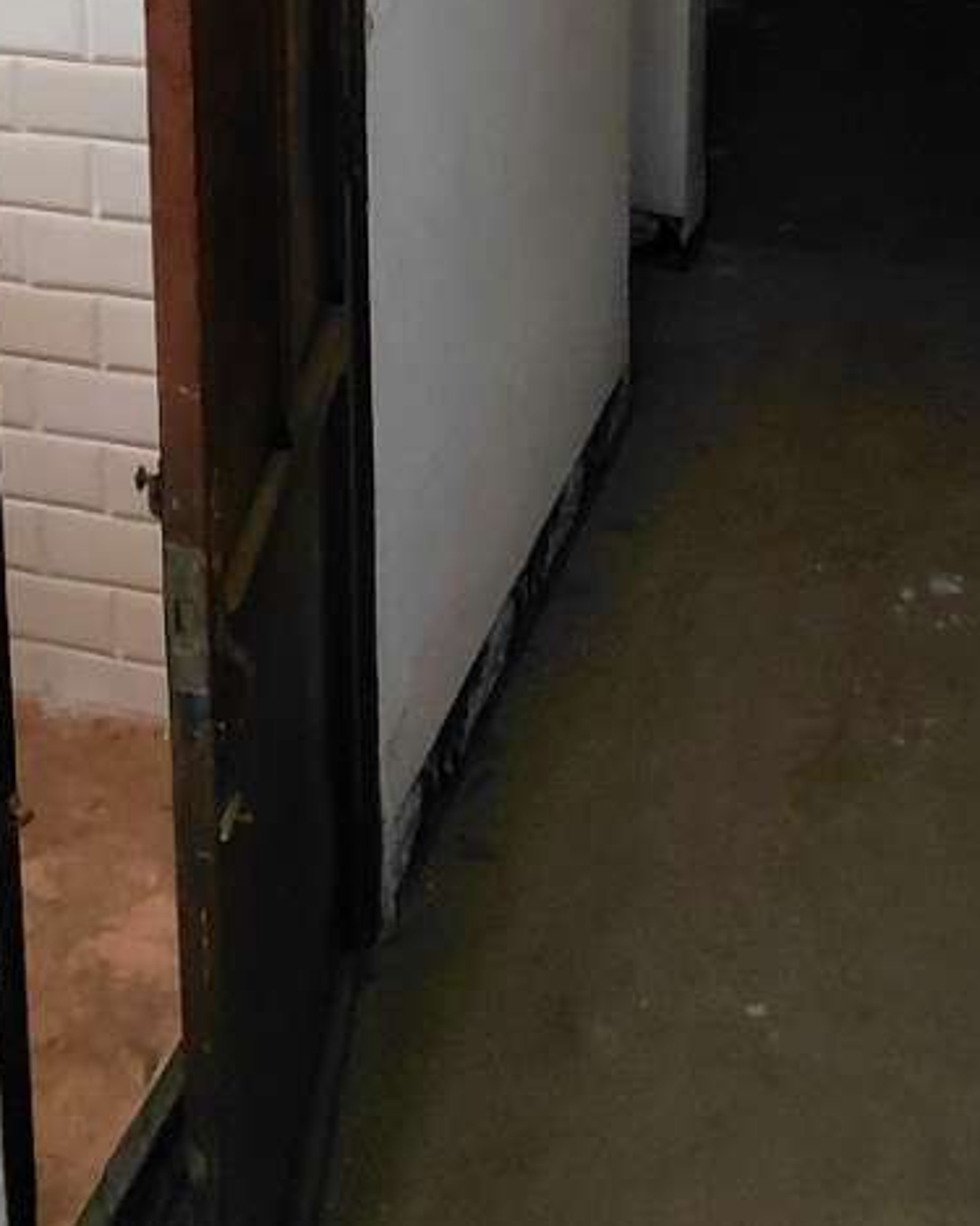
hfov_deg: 30.2
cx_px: 460
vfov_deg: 32.7
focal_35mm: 50
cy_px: -132
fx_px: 1813
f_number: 2.2
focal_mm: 1.64
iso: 320
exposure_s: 1/30
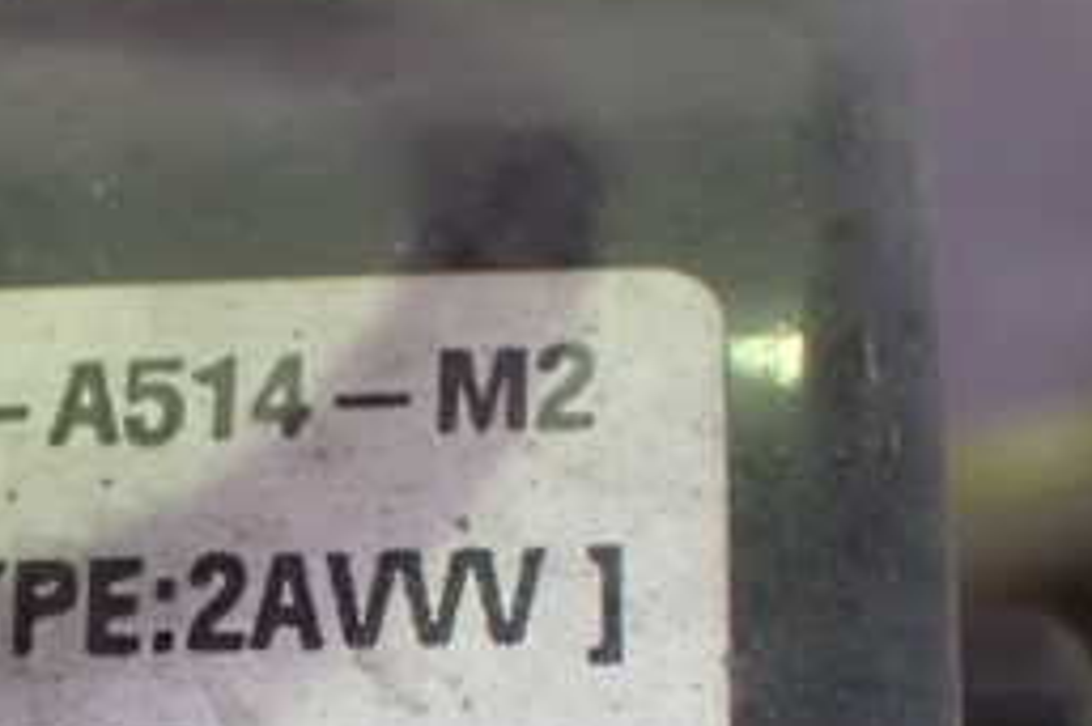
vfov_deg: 9.6
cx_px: -132
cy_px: 824
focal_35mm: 141
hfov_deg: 14.2
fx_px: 4274
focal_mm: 10.35
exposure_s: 1/40
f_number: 3.5
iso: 1600
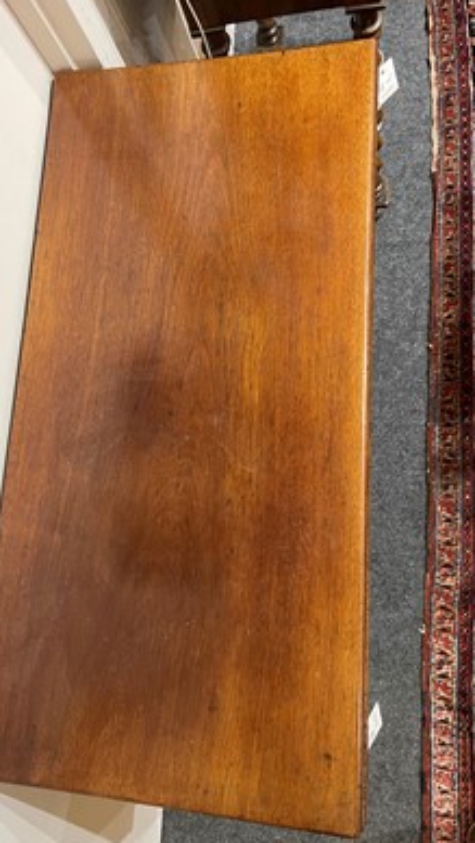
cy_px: 427
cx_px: 217
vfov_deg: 67.9
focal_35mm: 28
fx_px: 627
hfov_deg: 41.5
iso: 400
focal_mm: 5.1
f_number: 1.6
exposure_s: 1/33
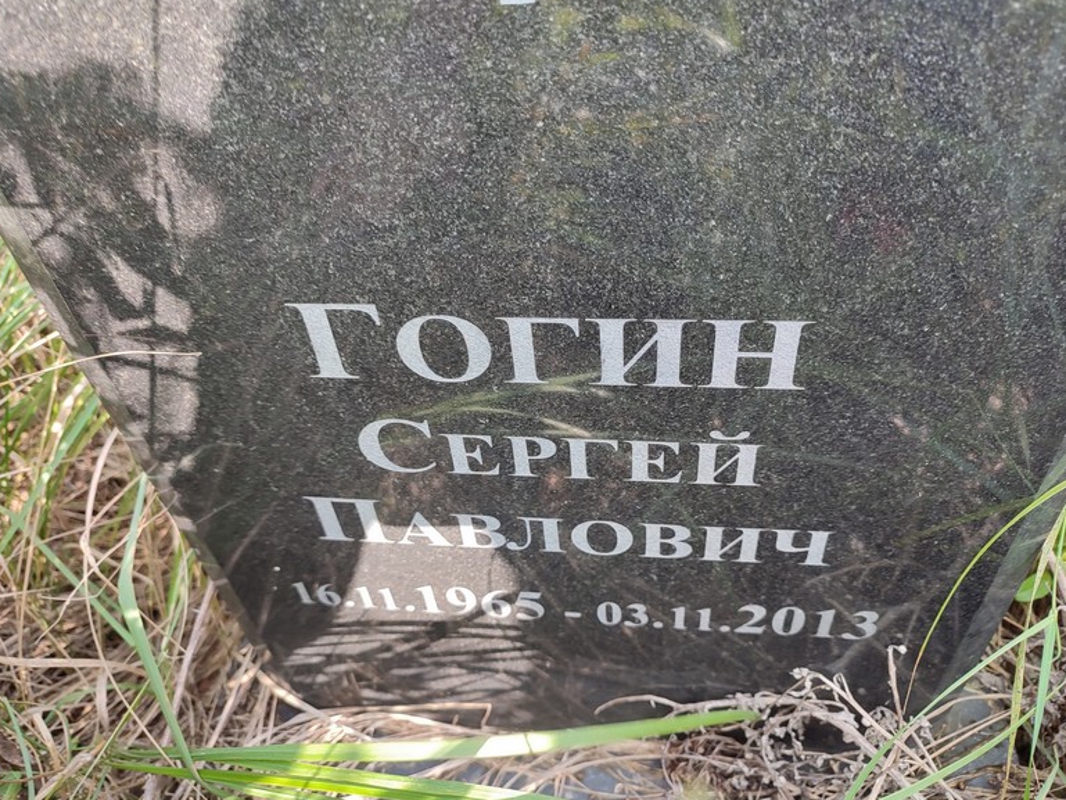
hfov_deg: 67.3
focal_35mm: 26
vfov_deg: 53.1
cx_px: 534
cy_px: 395
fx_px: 801
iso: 79
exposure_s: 1/50
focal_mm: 6.04
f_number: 1.9
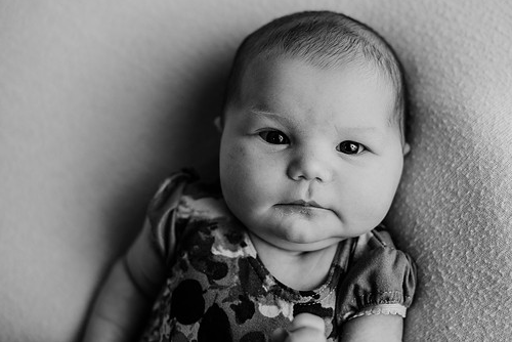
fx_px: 825
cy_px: 145
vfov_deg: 23.4
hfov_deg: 34.4
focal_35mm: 58
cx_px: 278
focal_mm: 50
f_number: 2.5
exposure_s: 1/160
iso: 100
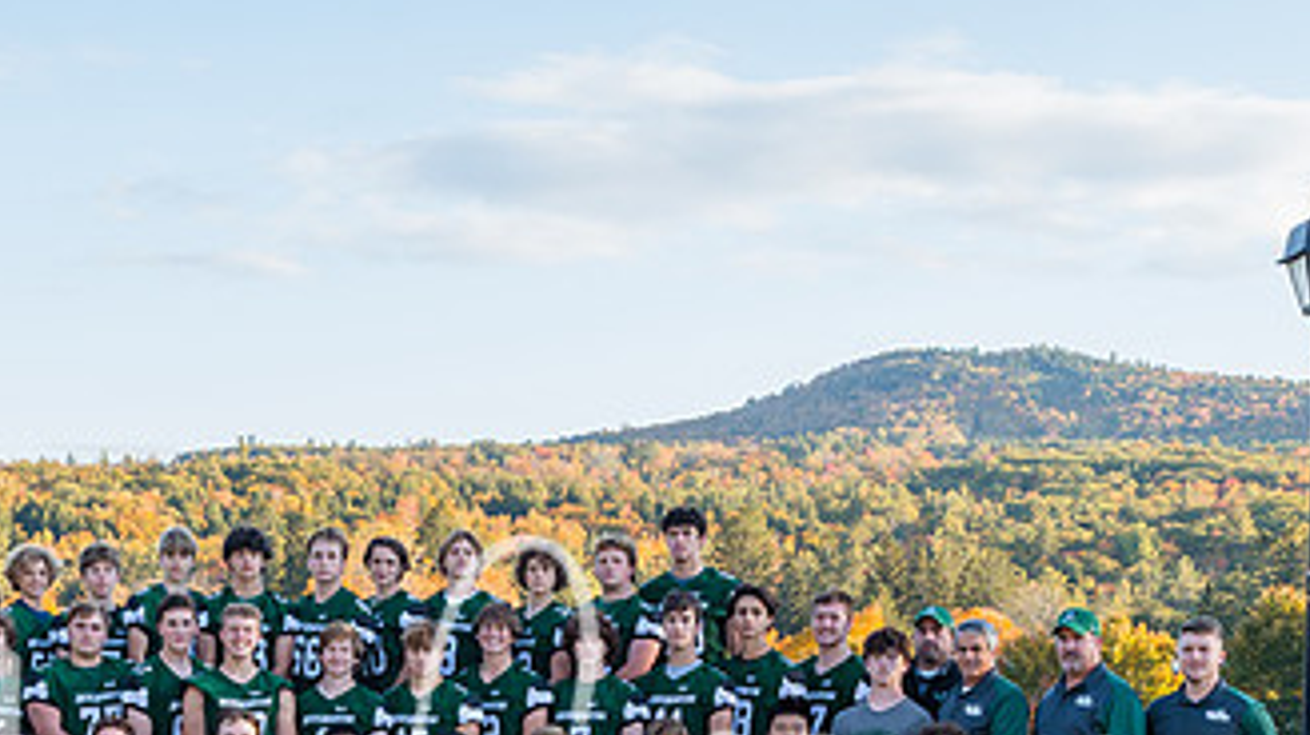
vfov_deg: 16.3
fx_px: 2499
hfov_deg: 28.9
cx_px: 304
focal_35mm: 72
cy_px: 793
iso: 320
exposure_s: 1/125
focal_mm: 24
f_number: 7.1
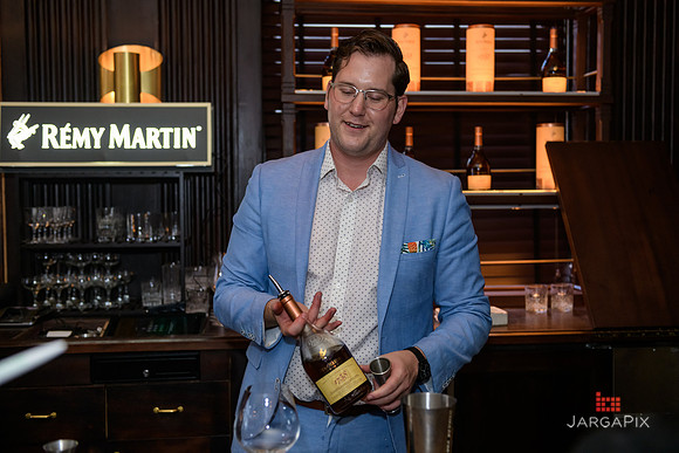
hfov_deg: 46.4
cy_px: 226
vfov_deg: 31.9
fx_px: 792
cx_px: 340
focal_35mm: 42
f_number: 3.2
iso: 1000
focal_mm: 42
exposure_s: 1/125
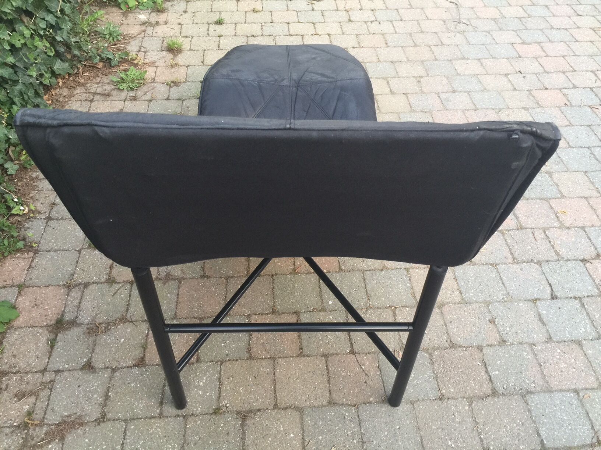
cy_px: 225
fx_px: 503
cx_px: 300
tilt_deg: -49.4
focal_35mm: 29
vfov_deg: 48.2
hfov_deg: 61.7
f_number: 2.2
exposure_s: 1/17
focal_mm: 4.15
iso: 64
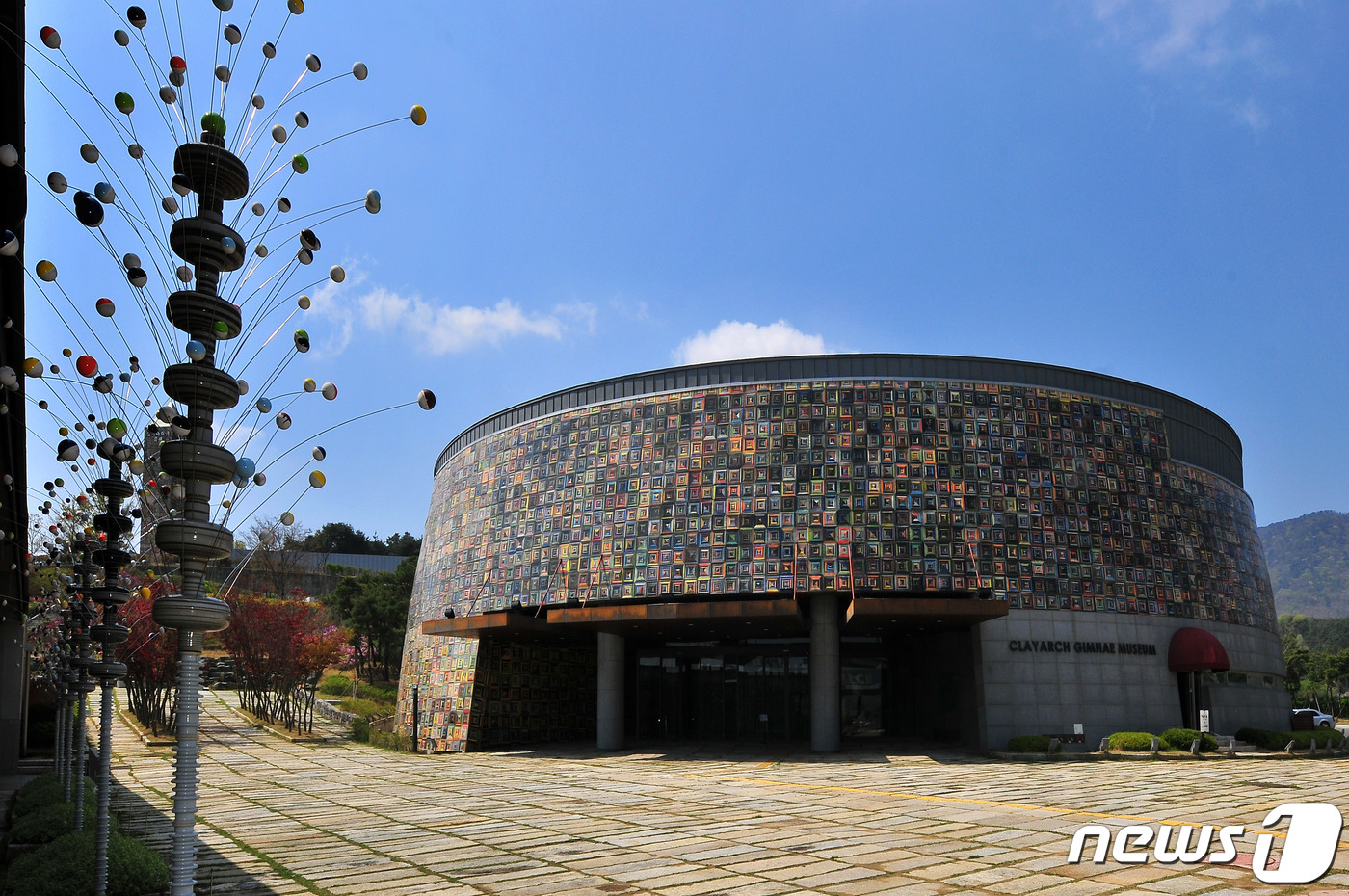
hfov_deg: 81.3
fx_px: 786
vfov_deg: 59.4
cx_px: 674
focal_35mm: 21
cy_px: 448
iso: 200
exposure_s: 1/250
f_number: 16
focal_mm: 14
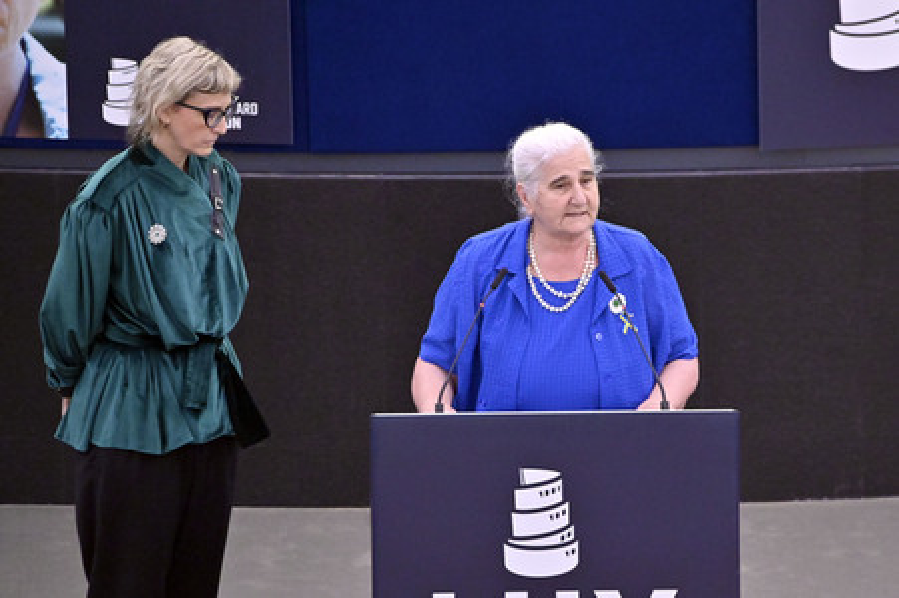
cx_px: 450
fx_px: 11229
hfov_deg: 4.6
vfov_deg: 3.1
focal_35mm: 450
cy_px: 299
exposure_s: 1/500
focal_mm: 450
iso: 6400
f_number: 6
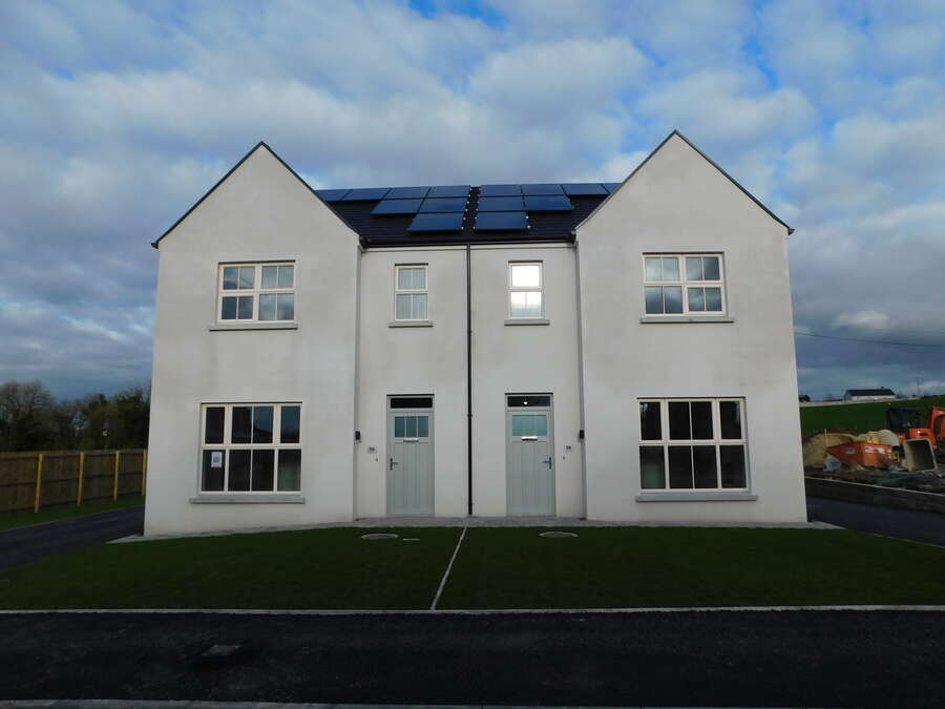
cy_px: 354
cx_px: 472
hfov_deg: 73.9
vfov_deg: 58.9
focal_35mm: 23
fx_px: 628
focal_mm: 4
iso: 125
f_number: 6
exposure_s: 1/500
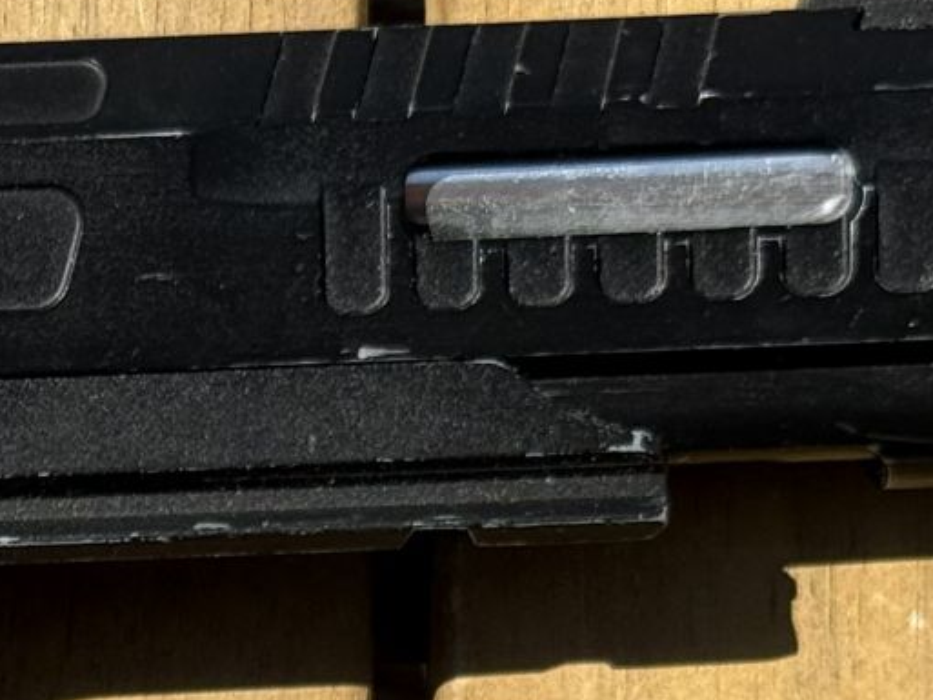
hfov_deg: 10.3
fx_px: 5041
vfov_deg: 7.8
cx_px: -347
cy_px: 929
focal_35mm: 187
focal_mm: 6.76
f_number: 1.78
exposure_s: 1/4329
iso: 64
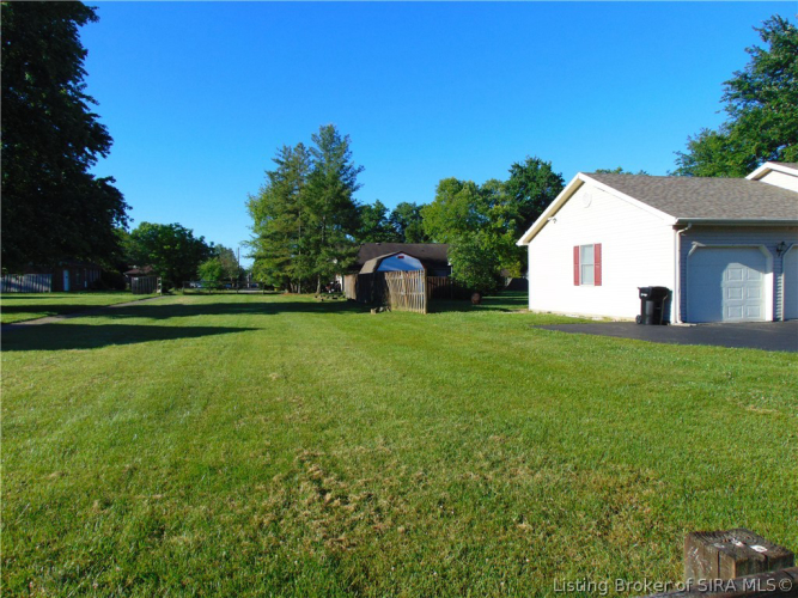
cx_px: 399
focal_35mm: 25
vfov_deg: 54.9
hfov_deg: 69.4
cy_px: 299
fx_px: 576
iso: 80
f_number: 7.7
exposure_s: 1/160
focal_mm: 4.5
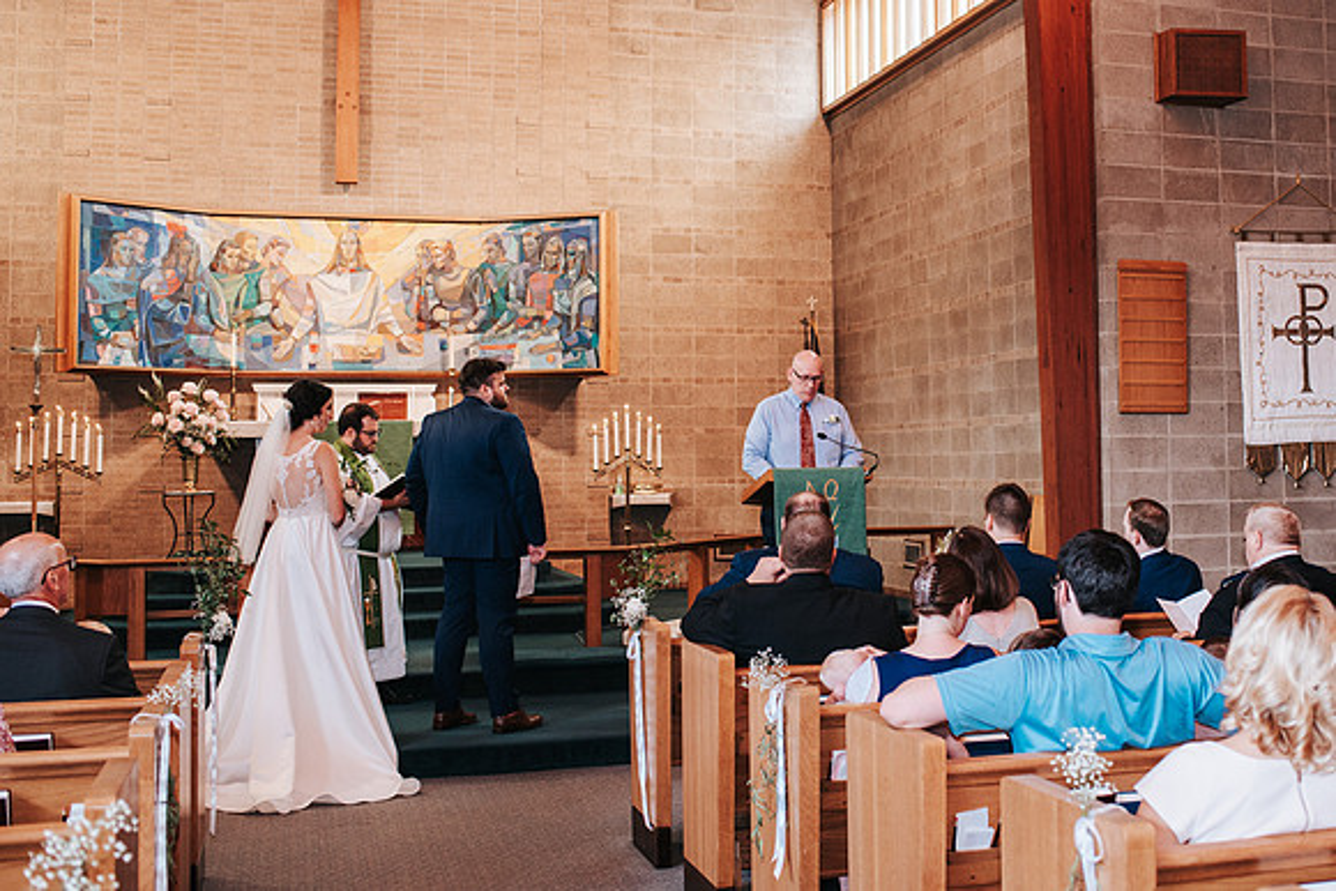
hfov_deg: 44.8
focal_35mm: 43
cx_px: 822
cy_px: 369
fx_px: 1610
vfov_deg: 30.9
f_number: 3.2
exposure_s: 1/125
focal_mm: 35
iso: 900
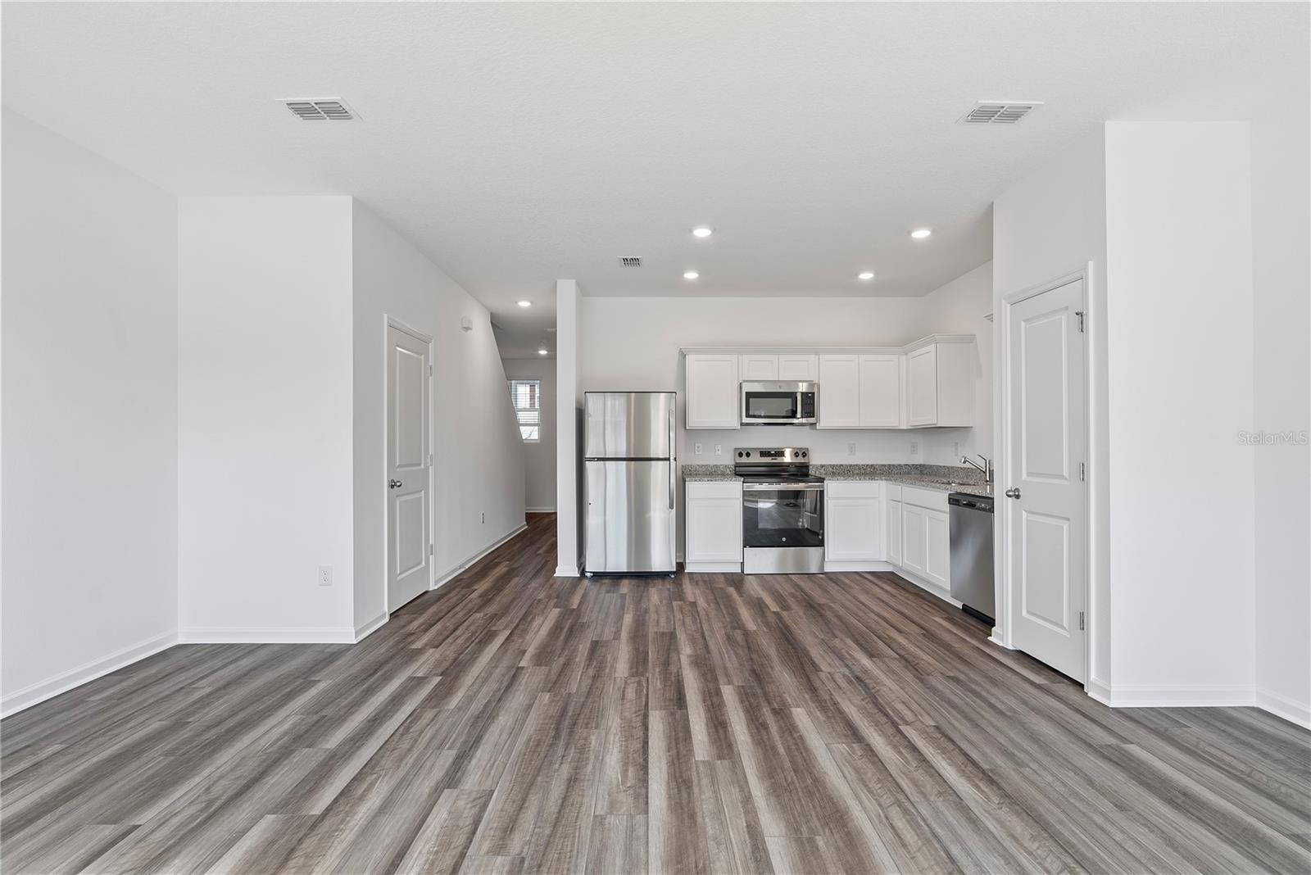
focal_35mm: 17
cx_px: 656
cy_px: 438
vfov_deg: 70.5
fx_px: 619
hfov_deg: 93.3
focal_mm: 17
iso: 400
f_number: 8
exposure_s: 1/2.5
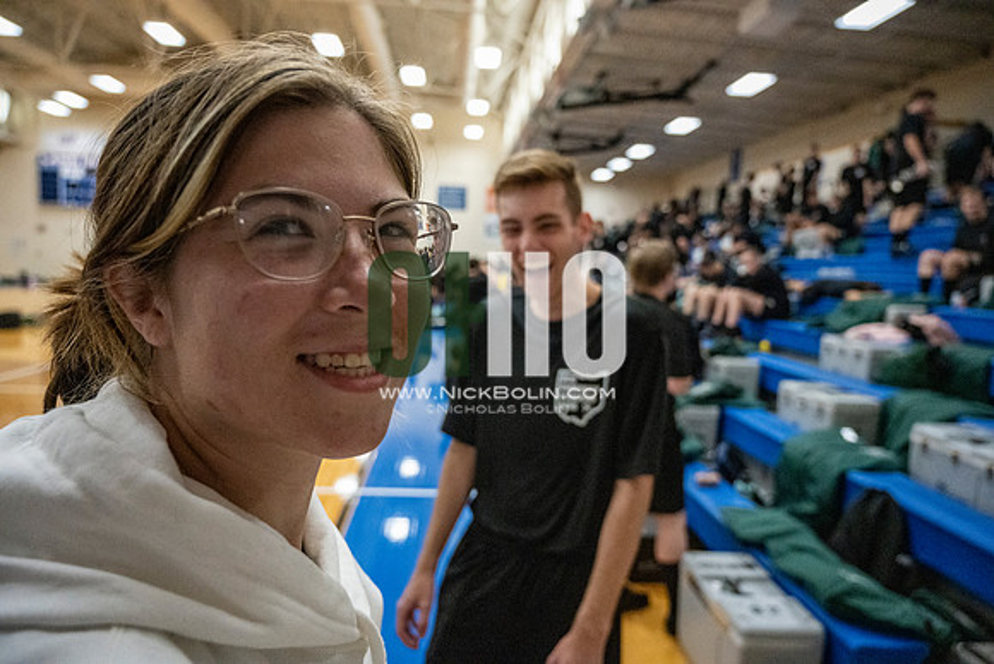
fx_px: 663
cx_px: 497
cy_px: 332
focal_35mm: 24
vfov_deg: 53.2
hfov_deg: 73.7
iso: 8000
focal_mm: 24
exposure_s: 1/800
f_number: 4
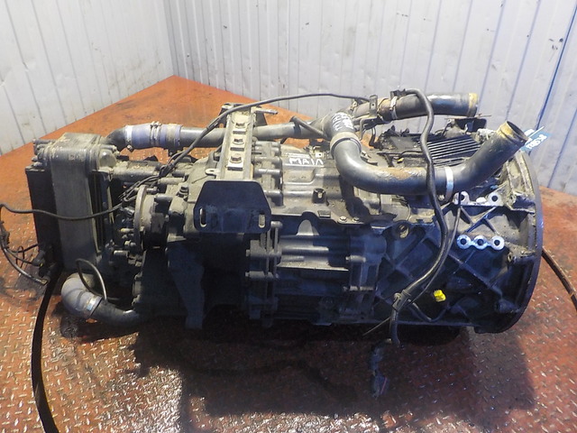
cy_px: 216
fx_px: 500
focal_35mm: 30
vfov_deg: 46.8
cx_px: 288
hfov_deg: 60.0
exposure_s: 1/8
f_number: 3.3
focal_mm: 4.1
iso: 400
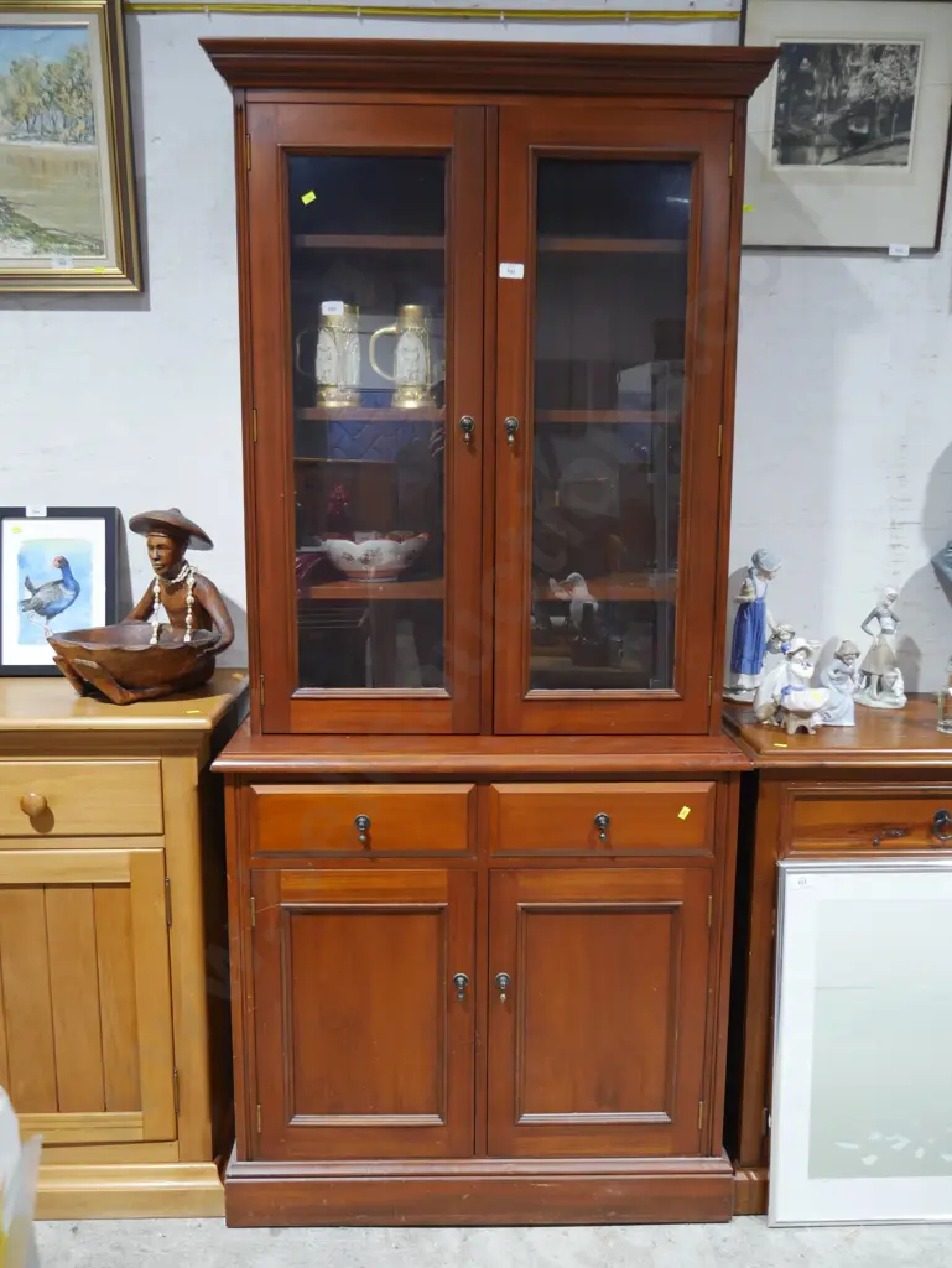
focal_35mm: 30
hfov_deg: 46.8
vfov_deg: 59.9
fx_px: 1099
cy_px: 634
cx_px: 476
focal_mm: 15
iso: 640
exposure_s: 1/60
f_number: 3.6
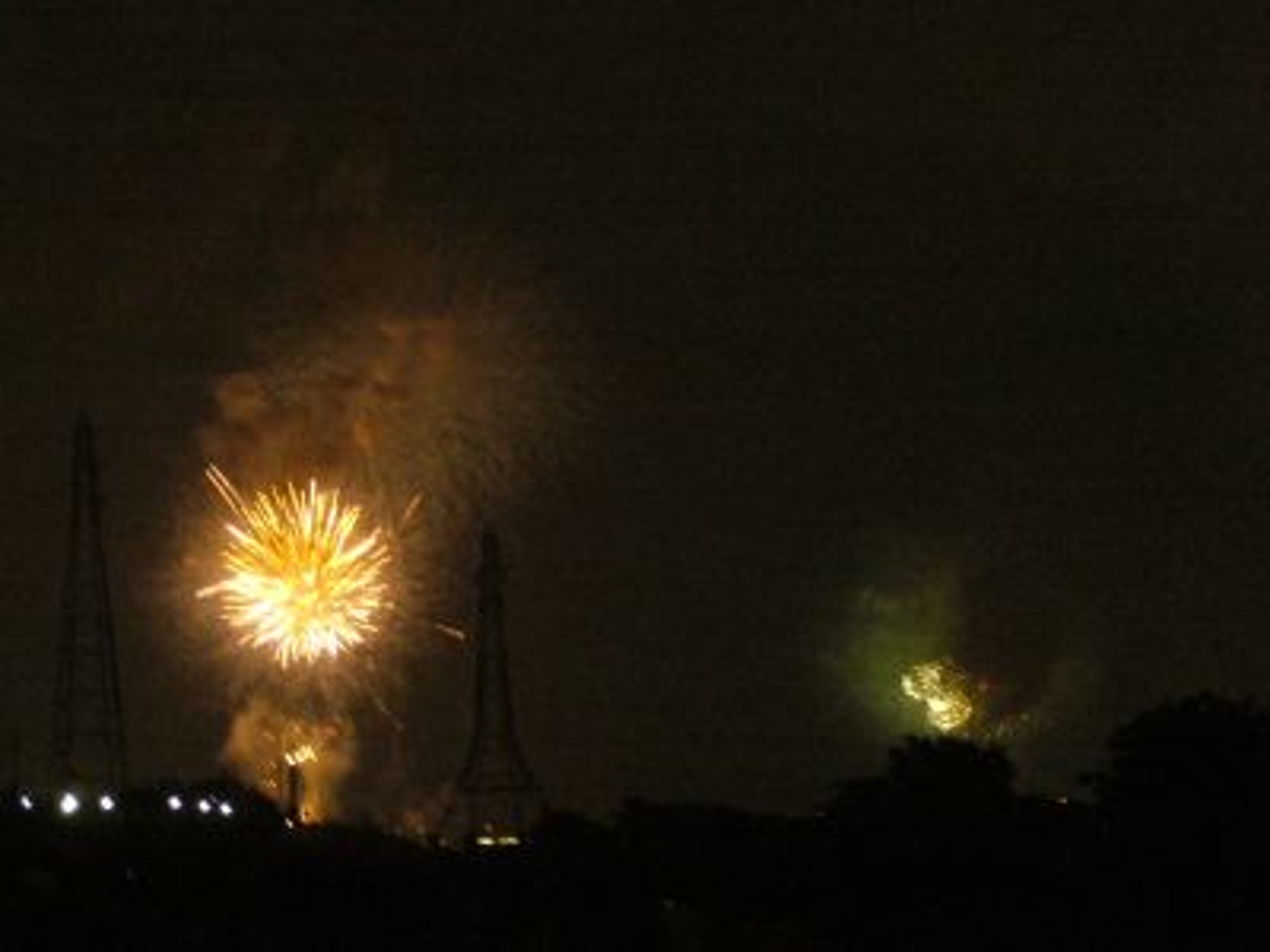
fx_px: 3852
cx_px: 635
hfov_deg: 18.7
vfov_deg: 14.1
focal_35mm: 105
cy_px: 476
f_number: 5
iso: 400
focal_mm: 17.4
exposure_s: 1/4
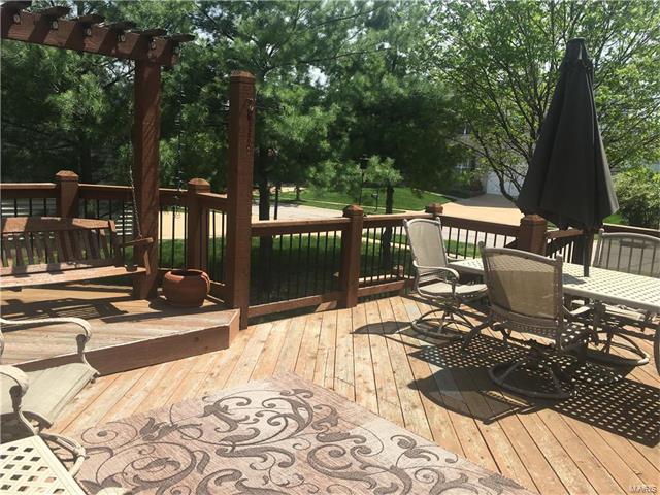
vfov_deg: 48.2
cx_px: 330
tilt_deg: -8.7
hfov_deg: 61.7
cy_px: 248
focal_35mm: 29
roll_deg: -3.8
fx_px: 553
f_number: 2.2
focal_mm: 4.15
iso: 25
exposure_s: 1/1148
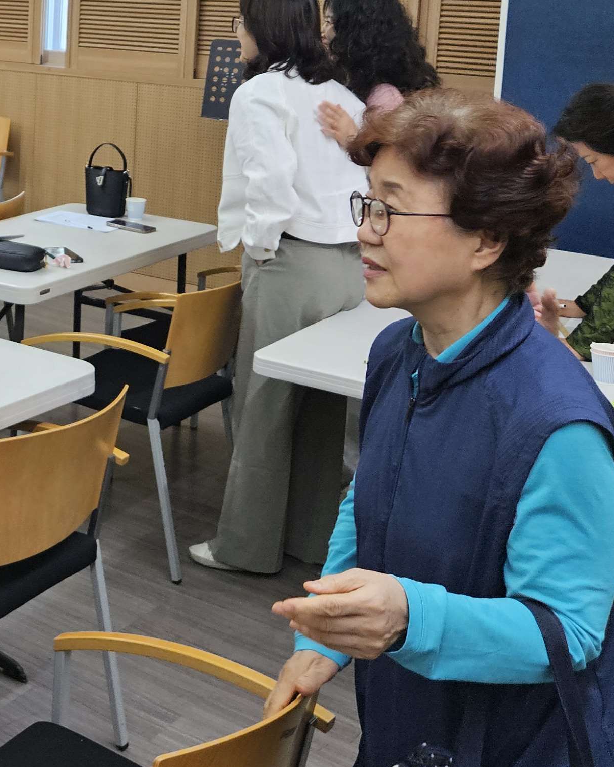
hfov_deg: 23.2
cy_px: 118
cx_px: -164
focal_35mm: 59
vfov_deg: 30.9
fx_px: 1340
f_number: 1.8
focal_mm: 5.4
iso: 80
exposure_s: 1/120
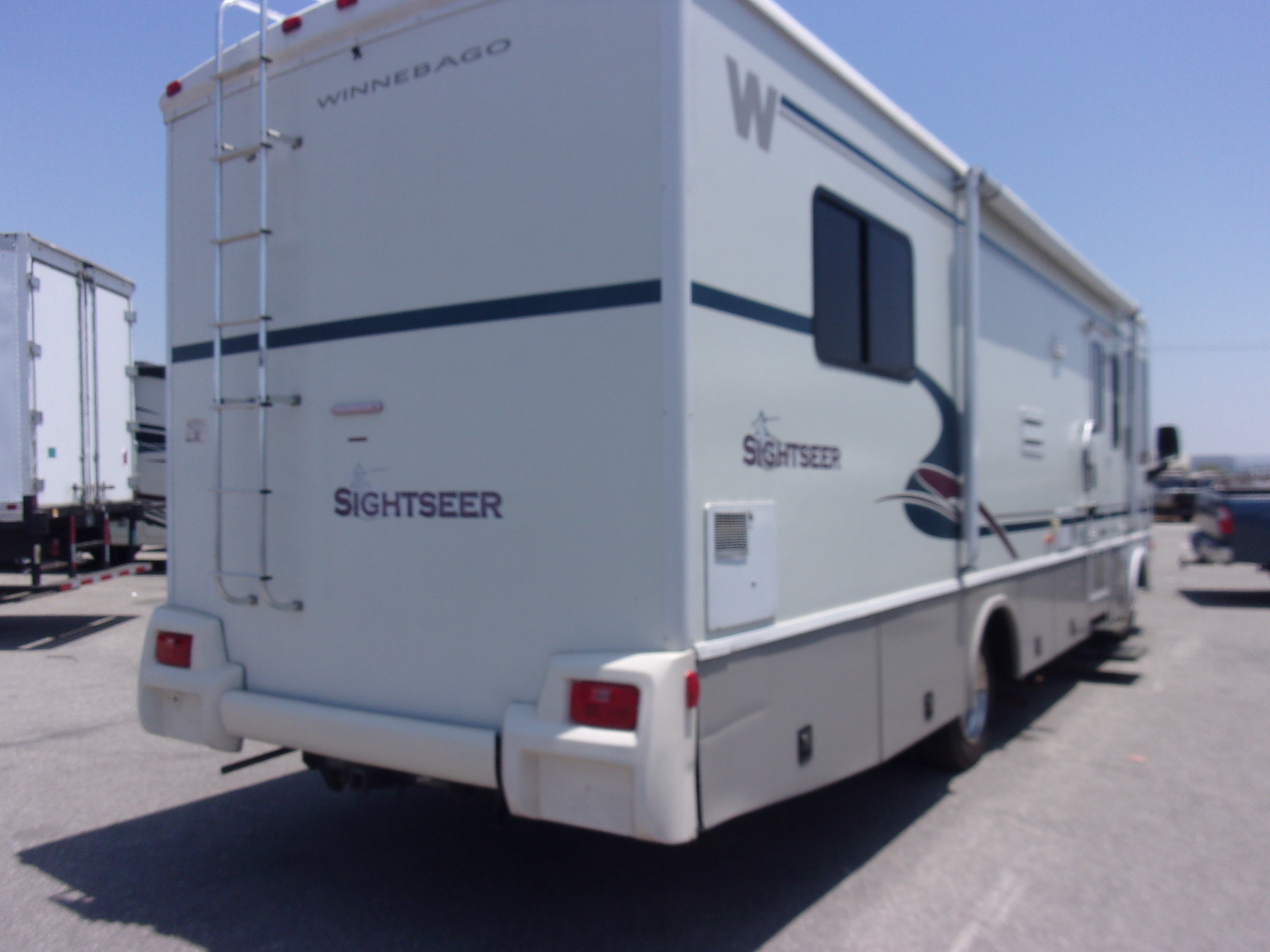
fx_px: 1027
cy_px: 476
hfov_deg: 63.4
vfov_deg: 49.7
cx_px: 635
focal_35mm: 28
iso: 80
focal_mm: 5.1
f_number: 10.8
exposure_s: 1/140
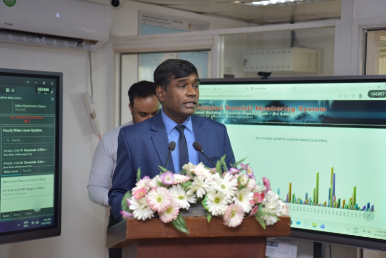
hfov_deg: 28.8
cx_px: 193
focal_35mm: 70
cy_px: 129
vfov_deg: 19.5
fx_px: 751
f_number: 2.8
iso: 500
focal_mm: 70
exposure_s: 1/60
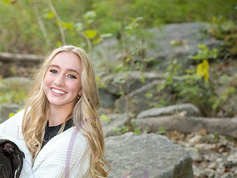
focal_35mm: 132
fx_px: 904
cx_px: 45
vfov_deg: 11.2
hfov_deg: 14.8
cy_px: 131
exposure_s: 1/400
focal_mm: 80
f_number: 5
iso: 800
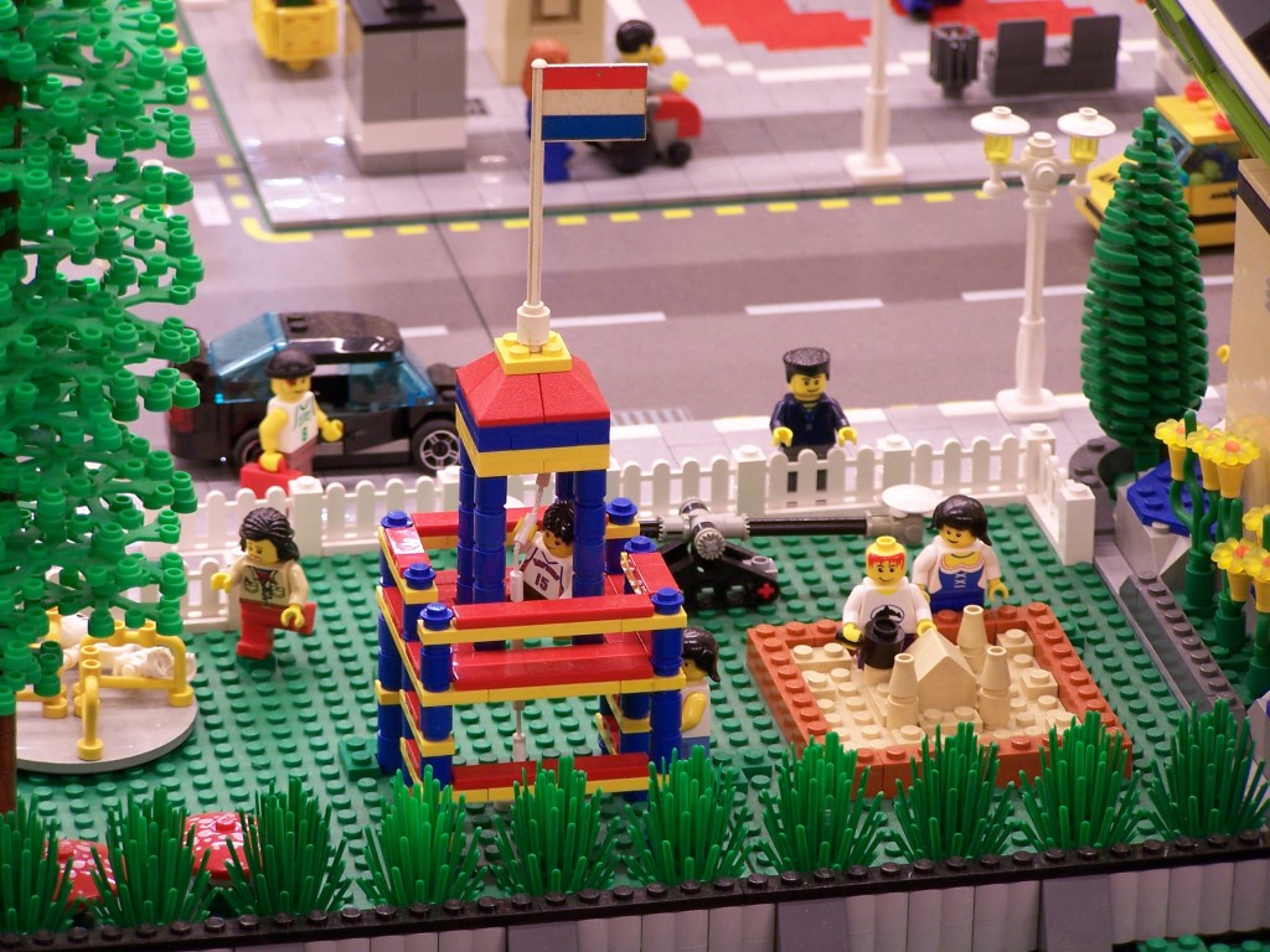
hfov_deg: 10.5
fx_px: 6934
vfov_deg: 7.9
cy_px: 476
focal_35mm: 189
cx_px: 635
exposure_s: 1/2
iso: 80
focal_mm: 31.3
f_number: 3.2
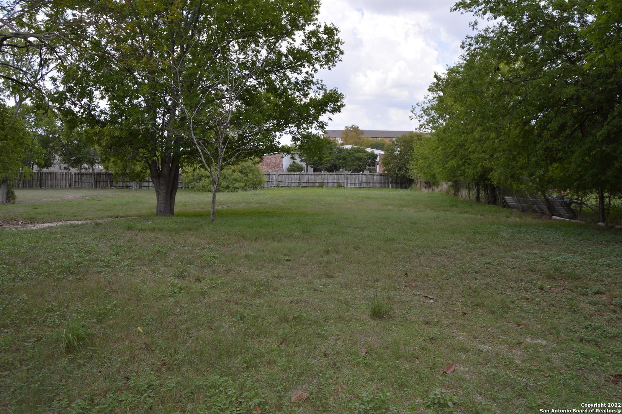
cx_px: 311
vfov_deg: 47.9
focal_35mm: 27
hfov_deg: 67.4
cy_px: 207
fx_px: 466
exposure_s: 1/200
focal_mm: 18
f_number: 6.3
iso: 100
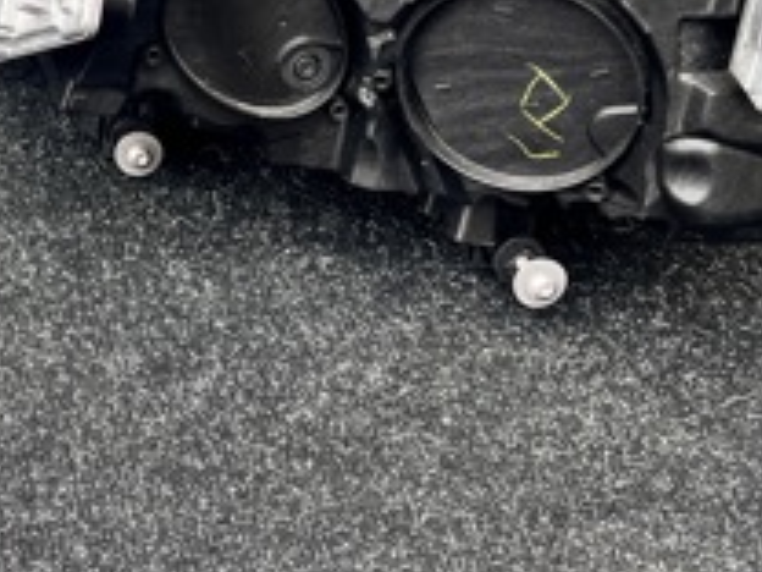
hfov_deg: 23.1
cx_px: -55
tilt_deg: -28.6
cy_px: -6
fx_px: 1761
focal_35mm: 80
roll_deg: +0.6
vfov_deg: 18.0
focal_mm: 5.7
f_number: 1.5
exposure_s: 1/207
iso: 40
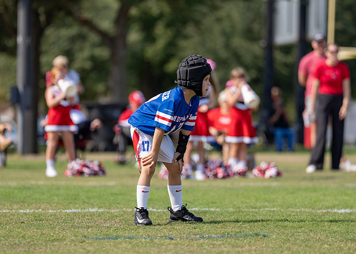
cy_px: 124
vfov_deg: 4.8
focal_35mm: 297
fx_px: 3001
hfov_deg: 6.8
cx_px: 167
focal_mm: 200
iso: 100
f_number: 2.8
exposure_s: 1/1000
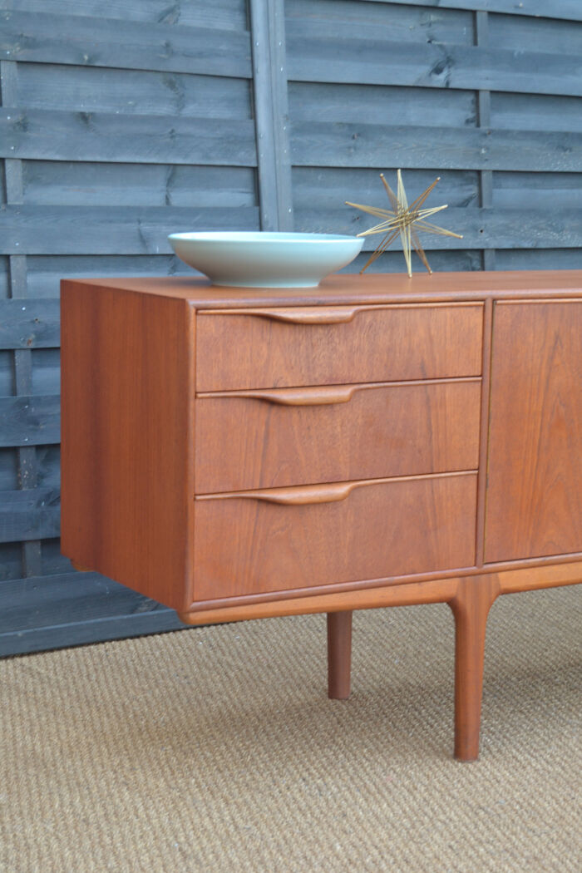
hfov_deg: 19.7
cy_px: 436
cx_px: 291
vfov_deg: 29.2
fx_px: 1673
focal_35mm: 69
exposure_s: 1/60
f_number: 5.3
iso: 500
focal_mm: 46
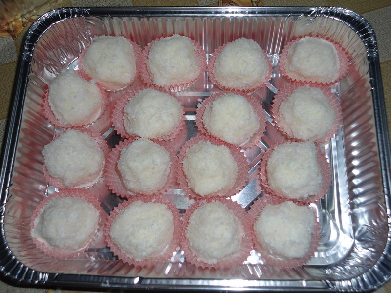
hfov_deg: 50.1
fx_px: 418
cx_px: 196
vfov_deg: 38.7
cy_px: 146
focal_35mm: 37
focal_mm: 6.7
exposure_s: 1/40
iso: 80
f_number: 9.2
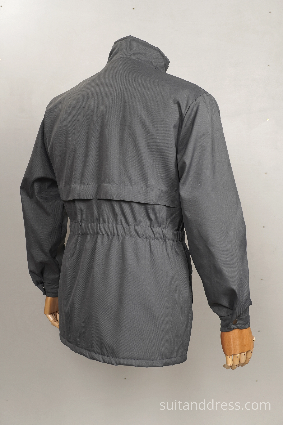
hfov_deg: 28.1
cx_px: 142
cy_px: 212
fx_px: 566
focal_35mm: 48
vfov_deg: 41.1
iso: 200
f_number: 5
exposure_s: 1/15
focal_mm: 32
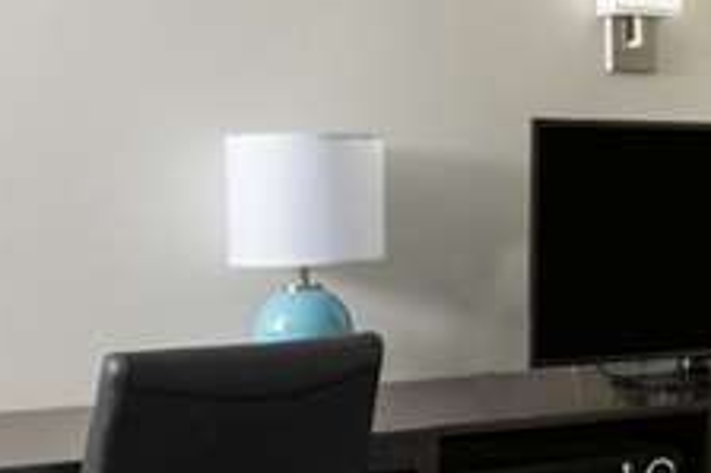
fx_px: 1441
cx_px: 798
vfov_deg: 18.6
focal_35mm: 73
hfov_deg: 25.5
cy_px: 143
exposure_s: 1/100
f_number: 4.5
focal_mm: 16
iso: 200
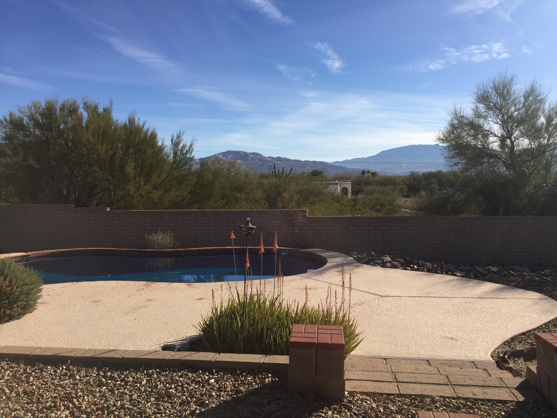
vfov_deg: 48.2
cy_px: 209
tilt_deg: -2.1
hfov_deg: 61.7
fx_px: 467
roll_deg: -0.8
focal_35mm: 29
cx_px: 278
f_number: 2.2
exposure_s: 1/2639
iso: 32
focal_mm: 4.15
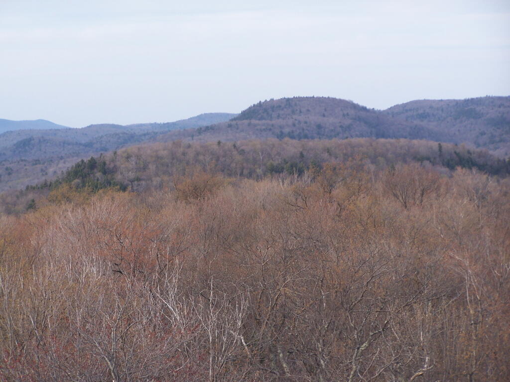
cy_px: 191
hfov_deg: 14.2
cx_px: 255
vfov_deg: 10.7
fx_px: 2048
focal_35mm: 139
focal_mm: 23.1
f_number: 3.2
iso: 80
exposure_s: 1/320
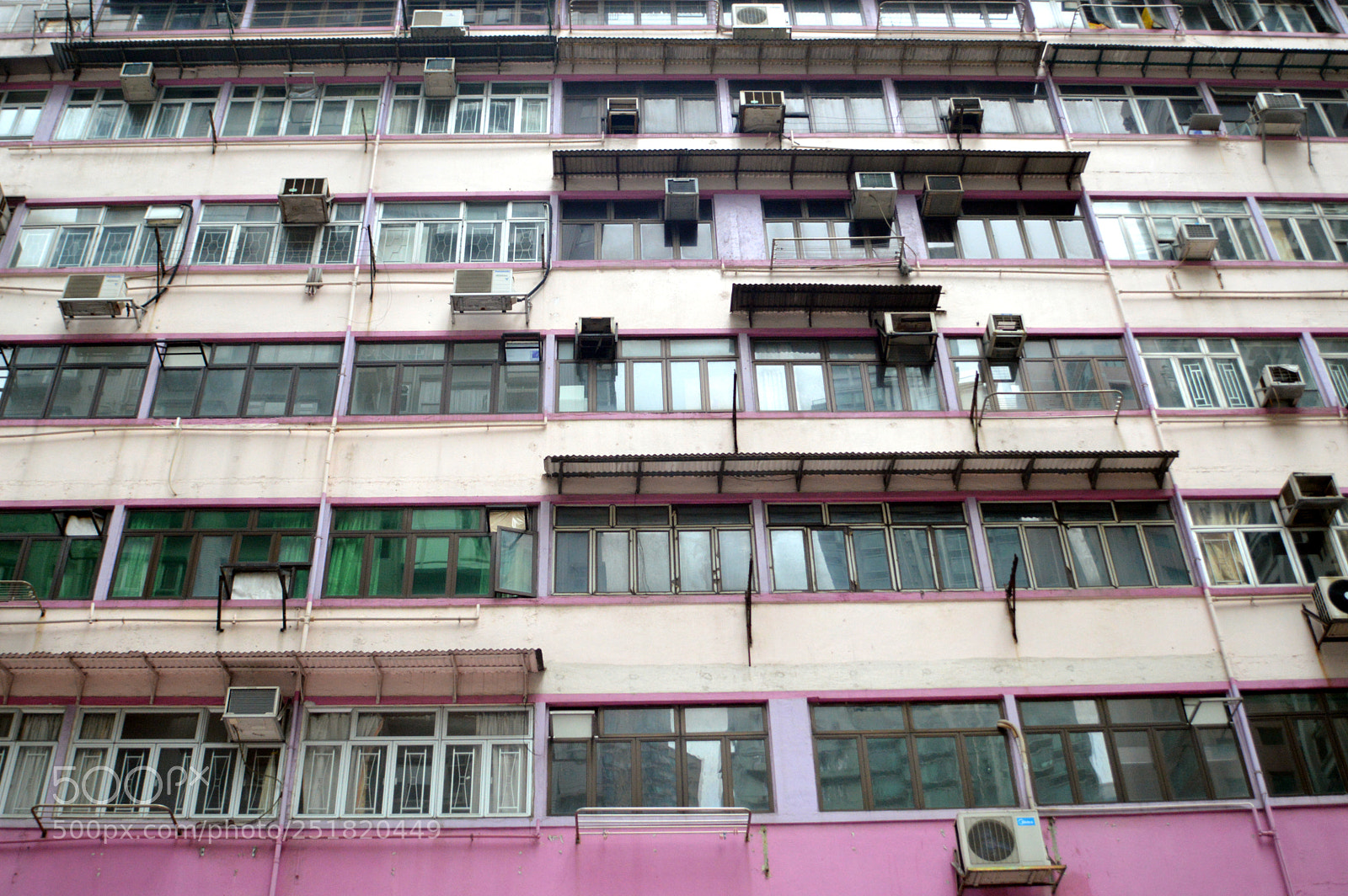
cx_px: 674
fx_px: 1908
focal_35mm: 51
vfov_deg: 26.4
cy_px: 448
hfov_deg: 38.9
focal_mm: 34
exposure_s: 1/50
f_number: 5
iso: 800
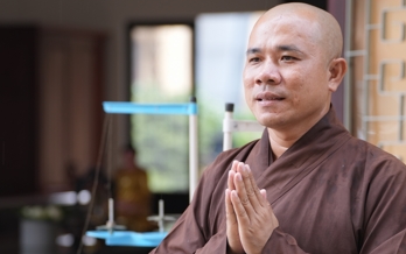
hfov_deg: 12.1
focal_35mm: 173
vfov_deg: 7.6
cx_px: 178
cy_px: 197
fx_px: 1915
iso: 400
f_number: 2.8
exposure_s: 1/100
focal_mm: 91
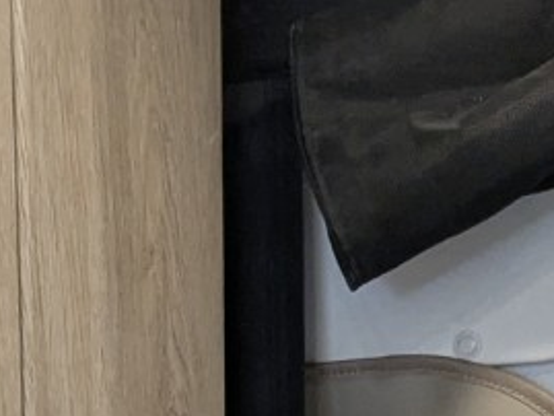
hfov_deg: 22.8
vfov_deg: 15.9
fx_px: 1329
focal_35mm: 83
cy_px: 682
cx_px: 30
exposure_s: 1/101
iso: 346
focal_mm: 2.35
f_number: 2.2
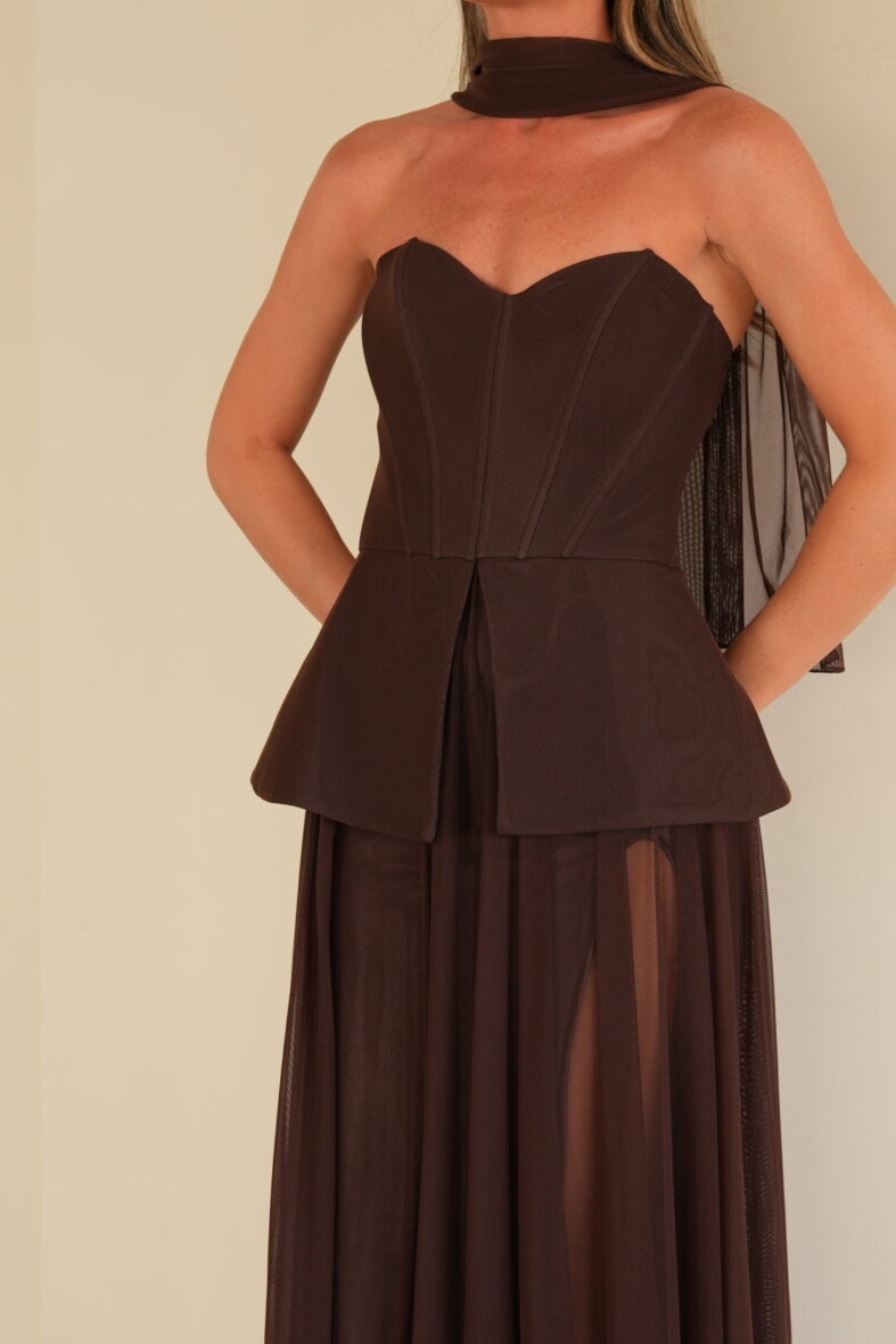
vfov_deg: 19.9
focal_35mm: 102
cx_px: 607
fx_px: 3823
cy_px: 744
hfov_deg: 13.3
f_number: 4
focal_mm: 47.2
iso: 400
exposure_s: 1/125
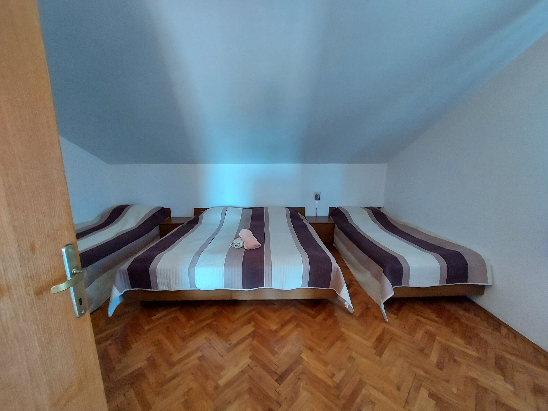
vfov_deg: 89.9
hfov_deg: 106.2
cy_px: 206
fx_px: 206
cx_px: 274
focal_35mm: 13
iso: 320
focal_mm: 1.74
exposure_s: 1/33
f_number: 2.2
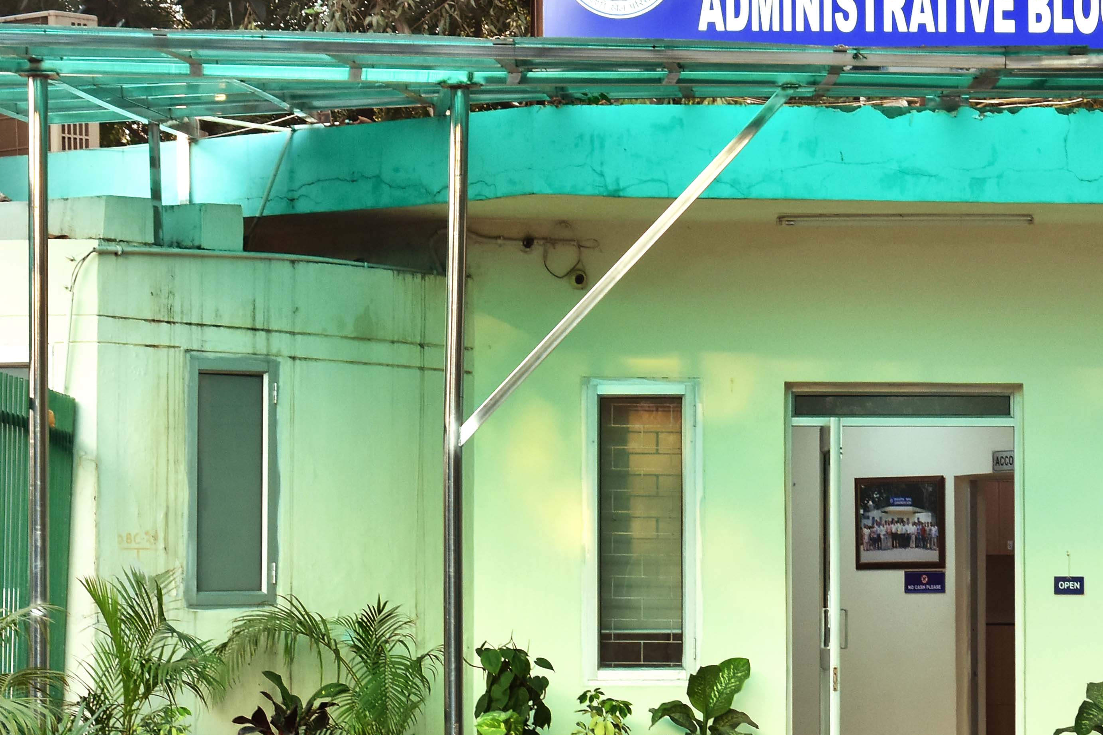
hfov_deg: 13.1
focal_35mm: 156
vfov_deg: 8.8
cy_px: 518
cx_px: 934
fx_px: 4779
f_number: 6.3
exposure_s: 1/125
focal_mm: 48
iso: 640
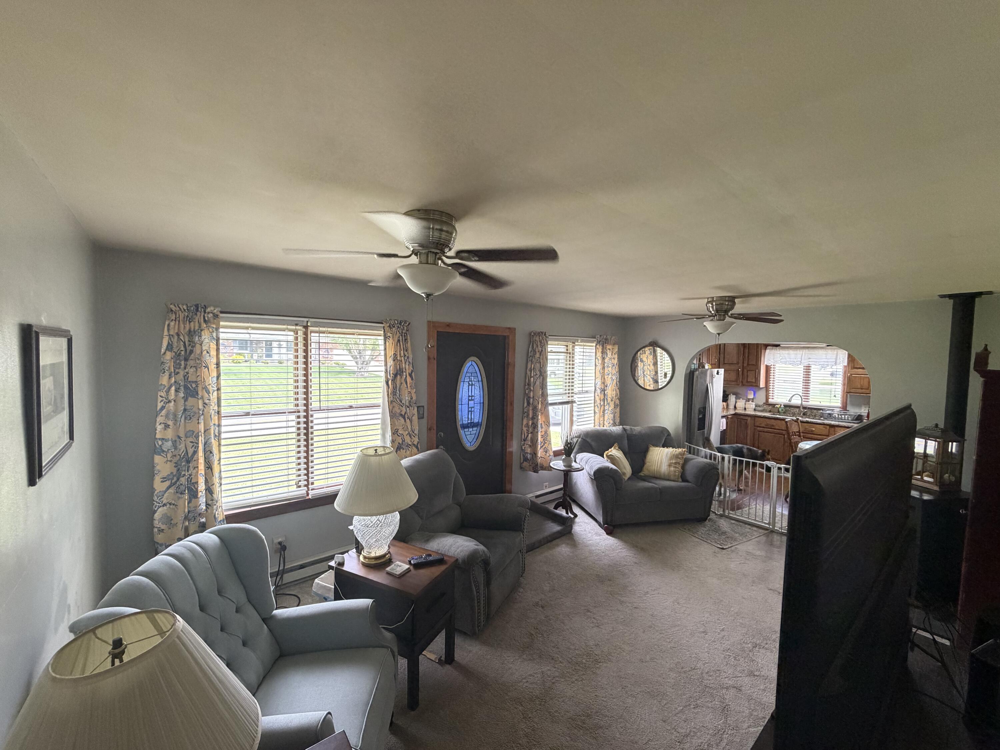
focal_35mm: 14
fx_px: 404
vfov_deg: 85.7
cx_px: 500
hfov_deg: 102.1
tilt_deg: -0.5
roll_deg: -1.7
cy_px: 375
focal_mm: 2.22
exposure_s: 1/63
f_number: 2.2
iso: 320
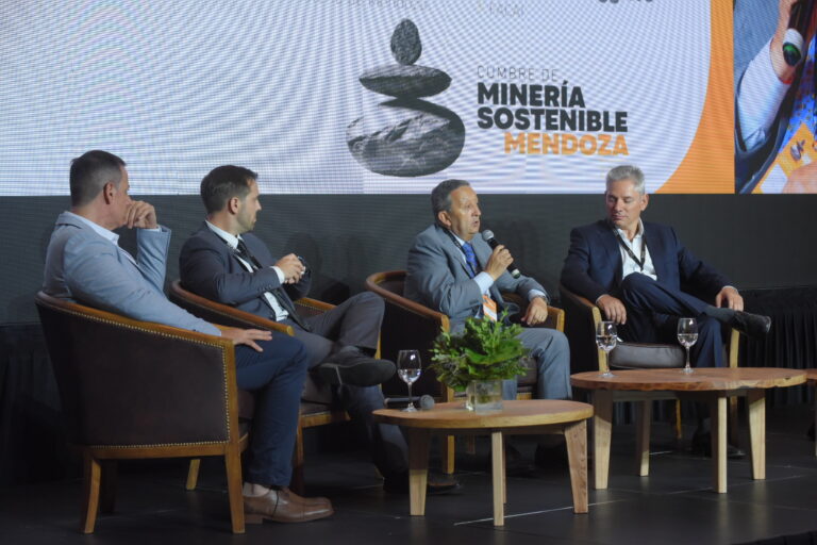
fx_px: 2156
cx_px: 408
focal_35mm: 95
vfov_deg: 14.4
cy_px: 272
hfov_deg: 21.5
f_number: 5.6
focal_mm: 95
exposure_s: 1/125
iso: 3200
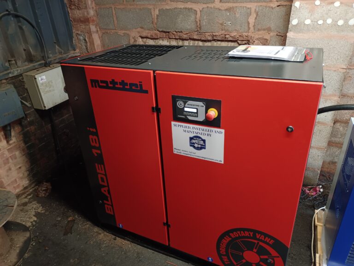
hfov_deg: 69.4
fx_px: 256
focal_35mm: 25
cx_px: 177
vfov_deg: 54.9
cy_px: 133
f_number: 1.79
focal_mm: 4.71
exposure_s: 1/25
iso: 2566
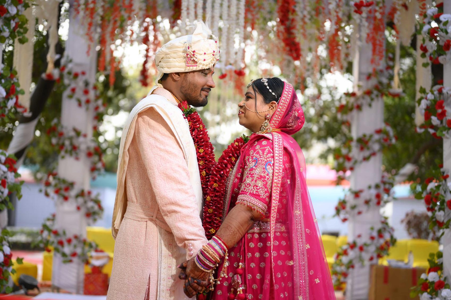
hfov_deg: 37.5
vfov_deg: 25.5
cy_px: 153
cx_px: 214
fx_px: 664
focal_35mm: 53
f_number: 1.8
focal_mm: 50
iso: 125
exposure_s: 1/400
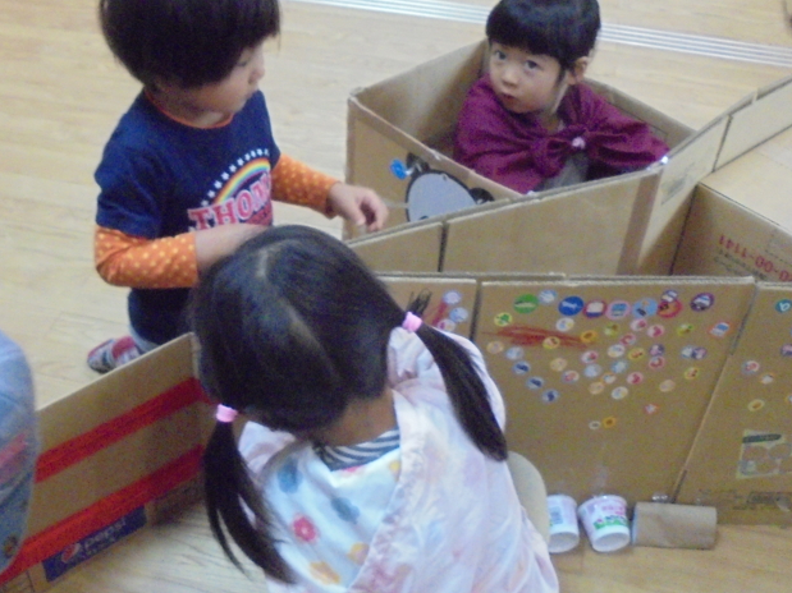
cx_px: 305
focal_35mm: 43
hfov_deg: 43.6
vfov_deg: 33.6
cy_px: 282
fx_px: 984
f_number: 3.5
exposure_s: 1/50
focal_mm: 4.6
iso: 800
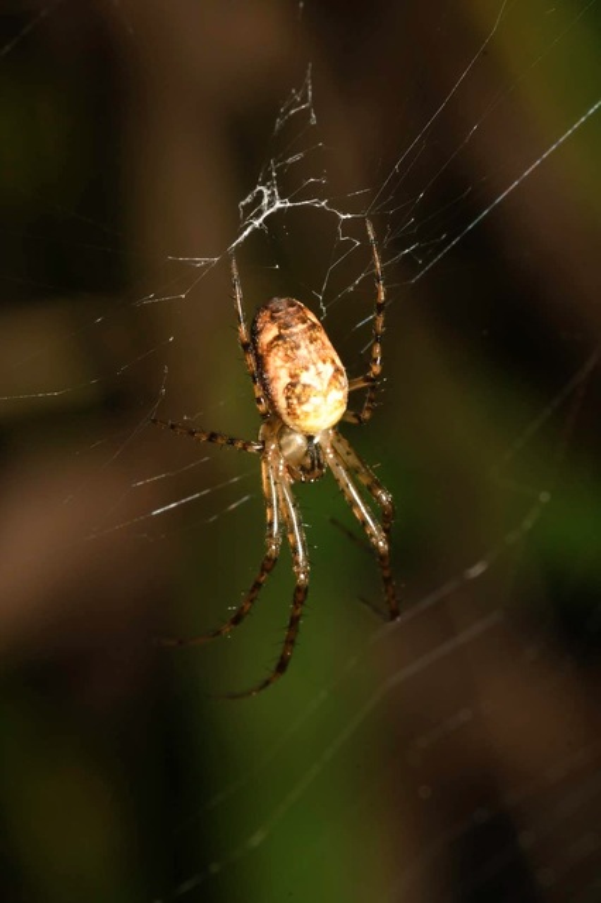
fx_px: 3948
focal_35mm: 158
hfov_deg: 8.7
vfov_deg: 13.0
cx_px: 300
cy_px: 452
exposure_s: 1/60
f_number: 32
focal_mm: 105
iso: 250
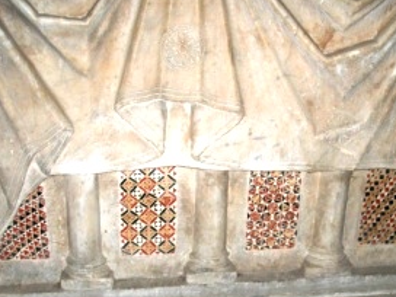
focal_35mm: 51
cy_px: 211
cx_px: 274
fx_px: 583
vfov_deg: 28.3
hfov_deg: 37.0
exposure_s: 1/40
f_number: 2.9
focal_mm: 5.7
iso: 125
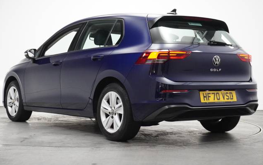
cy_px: 78
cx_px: 132
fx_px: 477
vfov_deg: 19.6
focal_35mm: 67
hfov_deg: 30.8
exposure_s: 1/160
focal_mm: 43
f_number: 5.6
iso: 6400
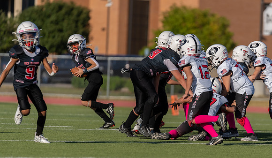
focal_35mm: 306
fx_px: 2221
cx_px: 188
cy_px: 97
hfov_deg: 7.0
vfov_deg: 4.1
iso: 100
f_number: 2.8
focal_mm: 200
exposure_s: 1/2000
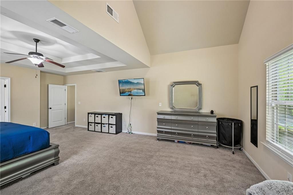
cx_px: 146
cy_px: 98
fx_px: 126
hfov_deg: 98.6
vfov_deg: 75.4
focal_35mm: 16
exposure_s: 1/15
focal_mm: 15.5
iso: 800
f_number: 8
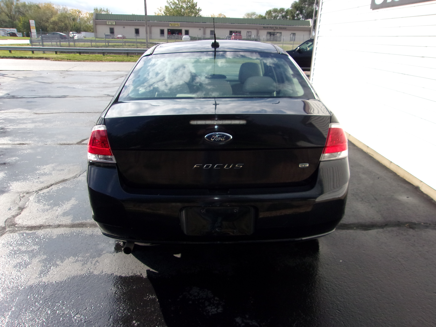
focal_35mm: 27
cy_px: 164
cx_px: 218
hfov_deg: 65.3
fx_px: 340
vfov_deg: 51.4
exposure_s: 1/140
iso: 200
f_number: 10.4
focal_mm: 4.9
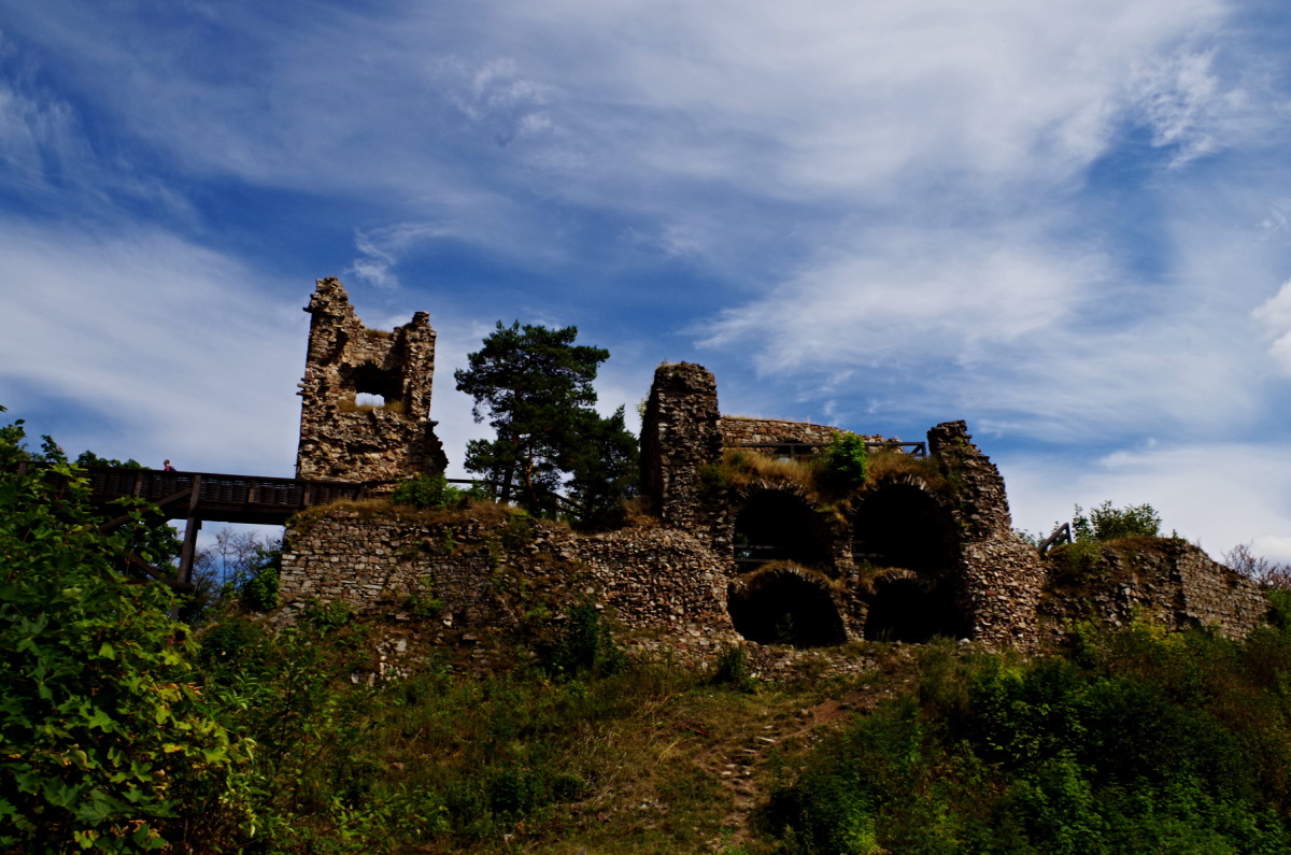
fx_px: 1074
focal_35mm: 30
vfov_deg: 43.4
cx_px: 646
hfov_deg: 62.0
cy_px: 428
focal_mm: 20
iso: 200
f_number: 14
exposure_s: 1/160
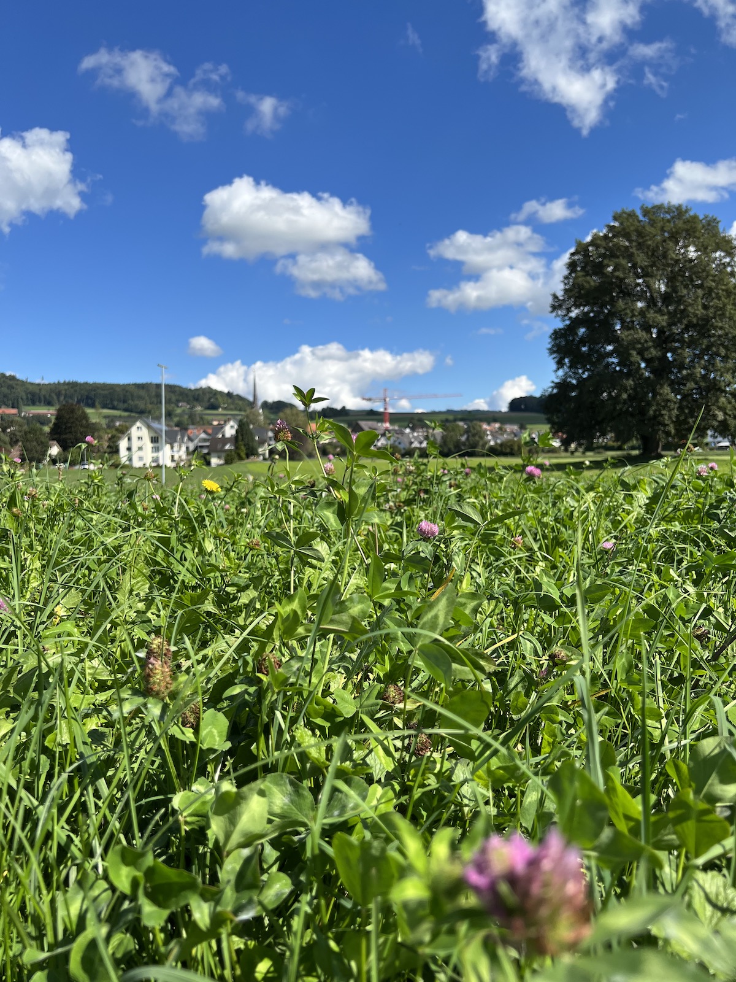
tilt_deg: -1.5
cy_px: 491
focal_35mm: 26
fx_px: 737
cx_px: 368
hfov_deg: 53.1
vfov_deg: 67.3
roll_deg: +1.6
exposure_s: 1/3968
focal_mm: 5.7
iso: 50
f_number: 1.5
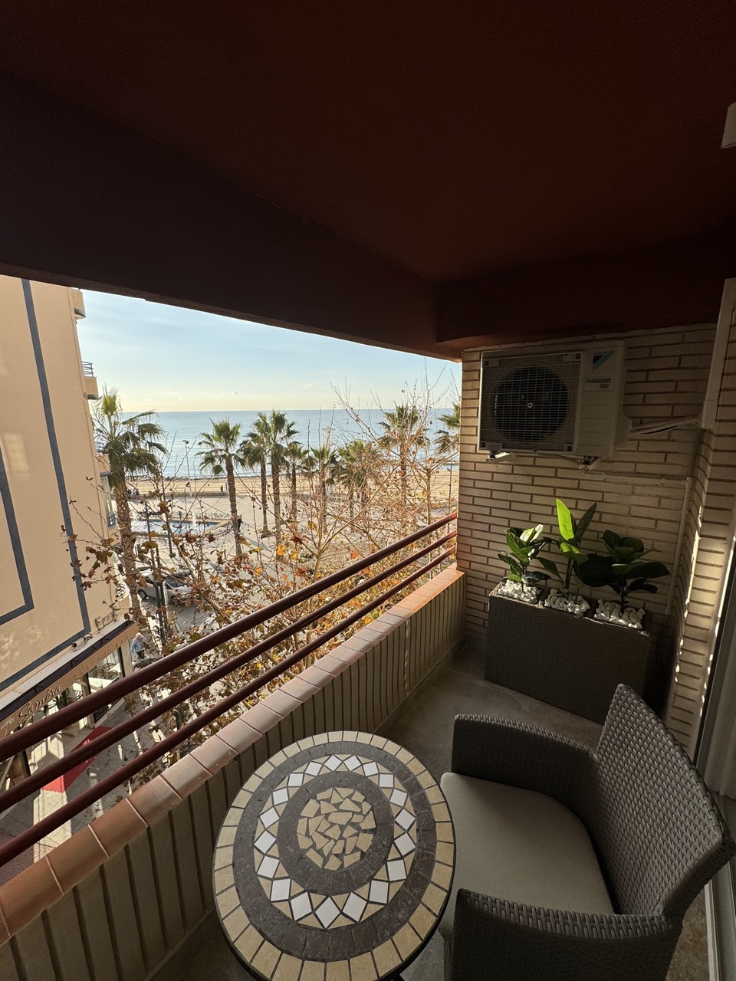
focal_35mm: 14
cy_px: 490
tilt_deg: -12.2
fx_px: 397
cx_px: 368
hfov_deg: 85.7
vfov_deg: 102.1
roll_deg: +0.2
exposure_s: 1/1832
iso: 50
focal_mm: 2.22
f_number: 2.2
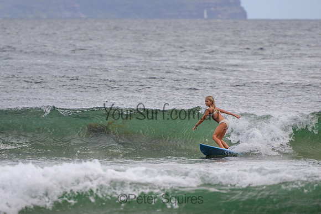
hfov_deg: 3.7
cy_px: 147
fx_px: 4904
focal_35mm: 550
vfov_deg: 2.5
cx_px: 123
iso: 320
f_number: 5.6
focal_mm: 400
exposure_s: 1/2000
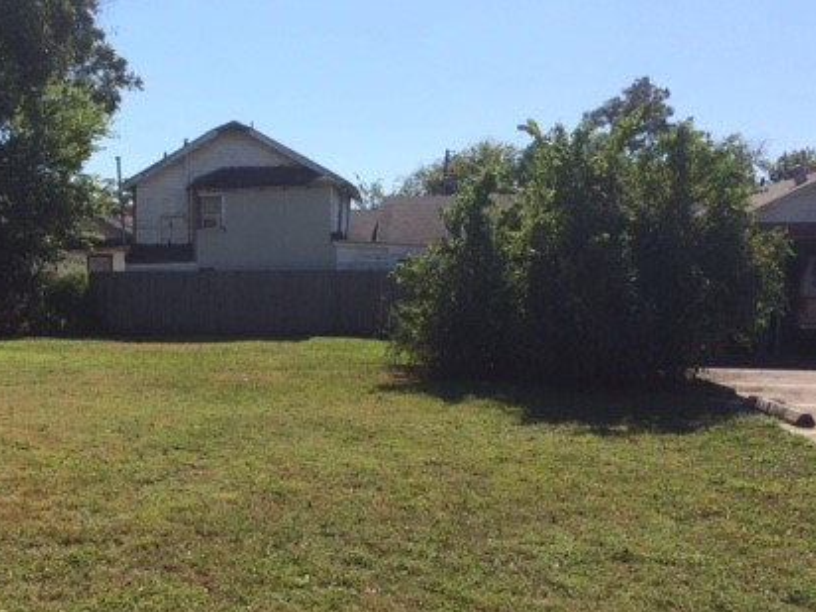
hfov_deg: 40.8
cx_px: 196
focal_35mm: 45
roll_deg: -1.2
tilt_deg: -10.3
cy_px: 438
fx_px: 1061
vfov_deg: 31.8
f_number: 2.2
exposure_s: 1/2415
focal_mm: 4.15
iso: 32
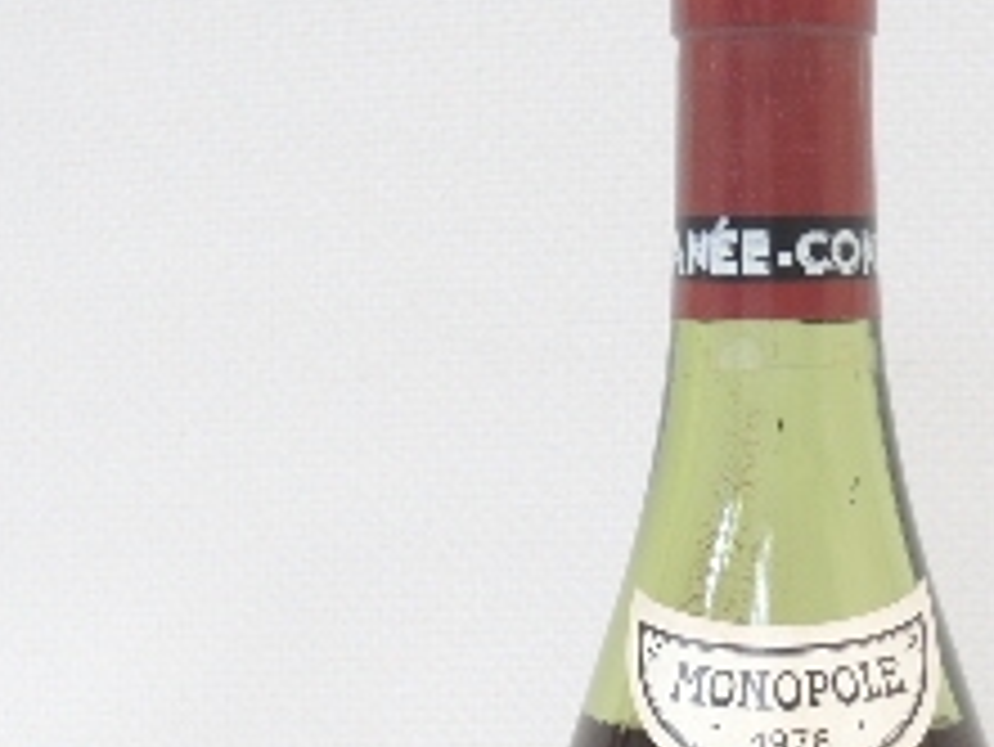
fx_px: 4166
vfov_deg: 10.1
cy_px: 878
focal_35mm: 145
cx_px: 814
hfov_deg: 13.5
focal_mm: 11
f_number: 3.2
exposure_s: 1/50
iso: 320
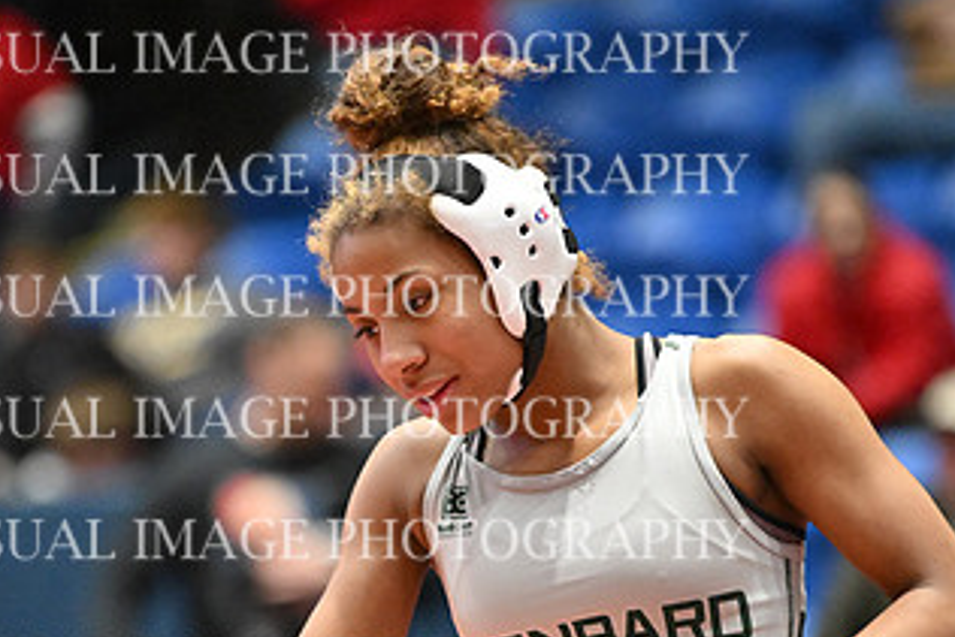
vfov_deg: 3.7
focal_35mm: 367
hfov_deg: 5.6
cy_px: 479
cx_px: 311
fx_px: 9740
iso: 6400
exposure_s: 1/1000
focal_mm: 200
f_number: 2.8
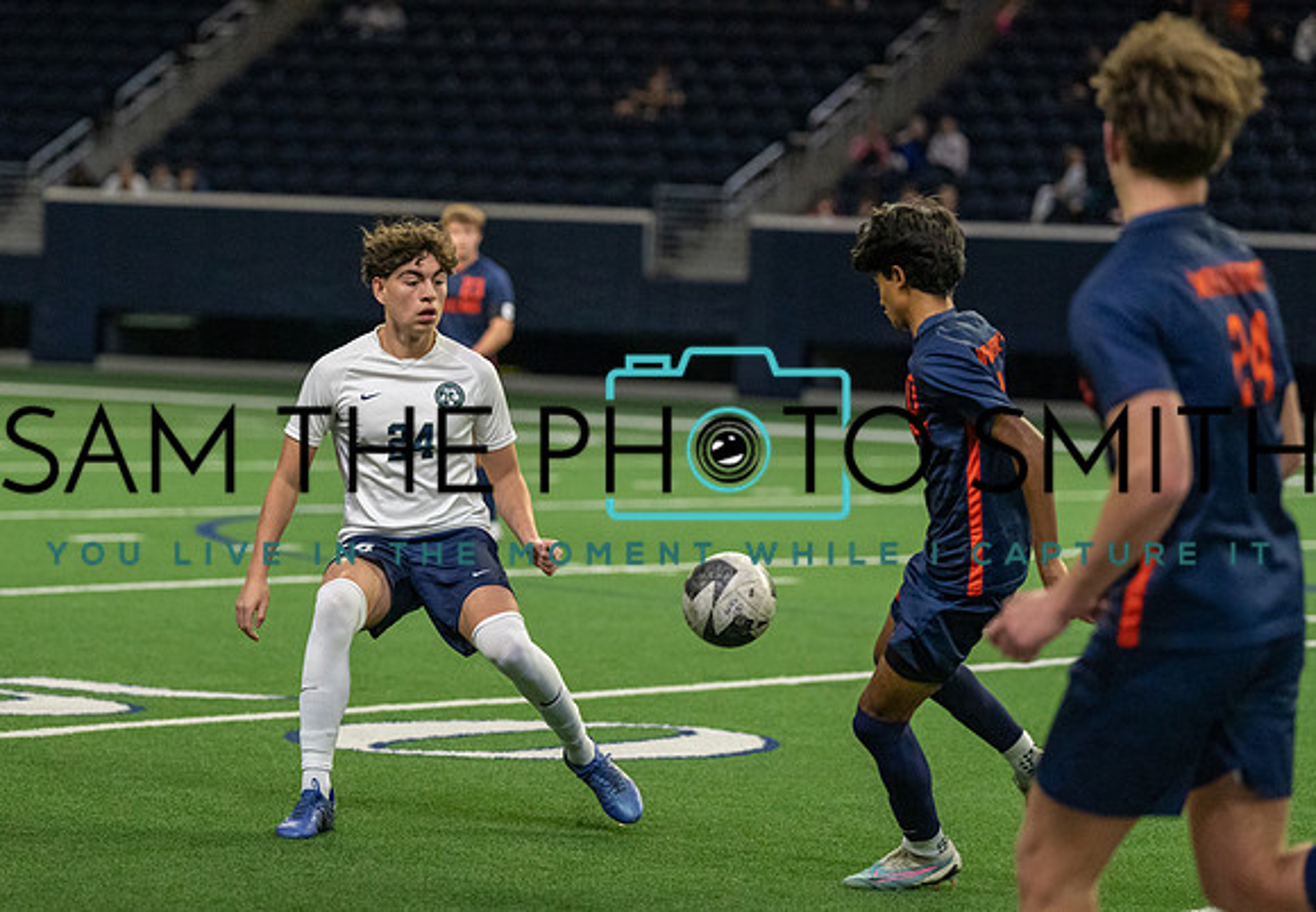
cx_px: 508
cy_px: 373
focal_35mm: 176
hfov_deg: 11.5
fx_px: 6520
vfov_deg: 8.0
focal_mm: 133
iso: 5000
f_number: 2.8
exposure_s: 1/1250
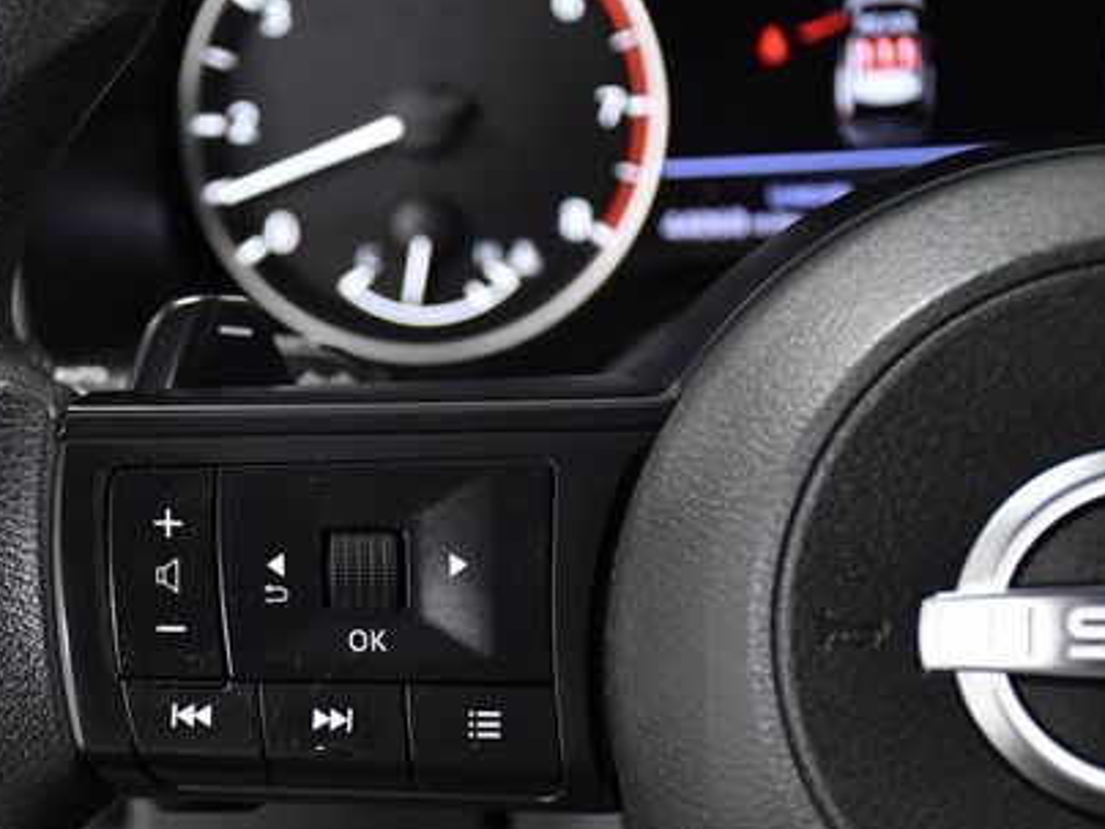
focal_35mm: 96
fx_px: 3064
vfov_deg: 15.4
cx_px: 309
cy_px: 579
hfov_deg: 20.3
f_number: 4.5
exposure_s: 1/160
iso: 2500
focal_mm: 42
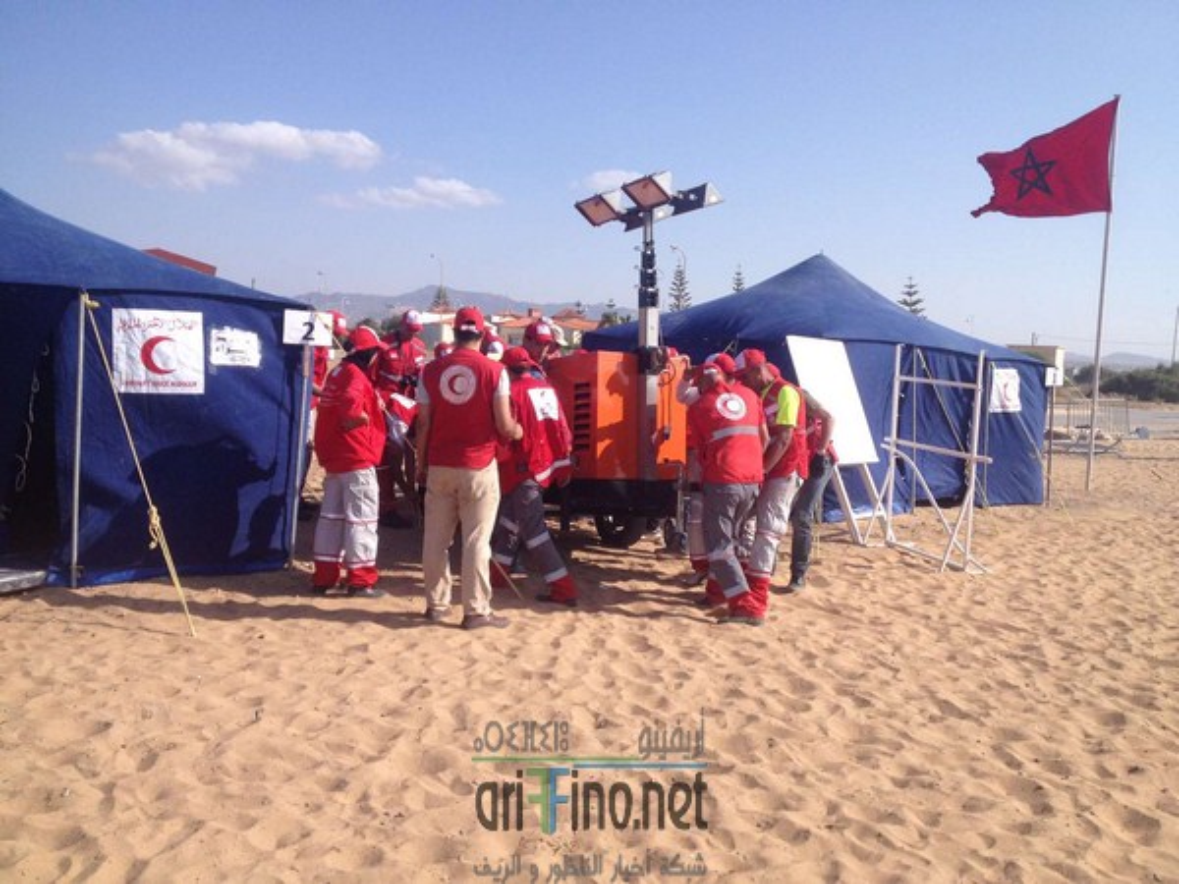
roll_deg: -1.9
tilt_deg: -6.7
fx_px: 1192
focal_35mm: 35
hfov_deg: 52.6
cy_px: 442
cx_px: 590
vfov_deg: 40.7
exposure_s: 1/1905
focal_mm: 4.28
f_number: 2.4
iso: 50
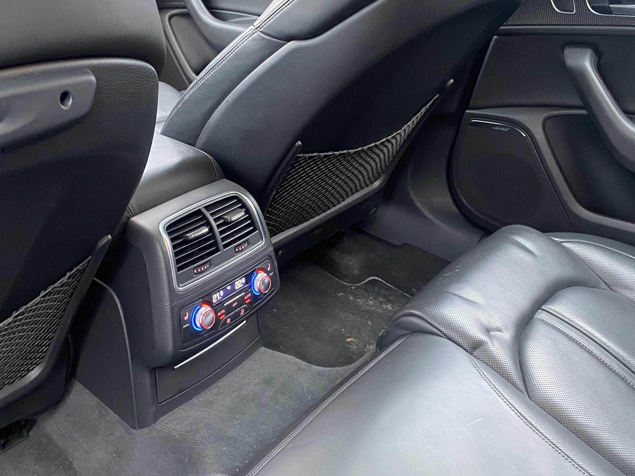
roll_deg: -3.9
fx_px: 715
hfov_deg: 47.4
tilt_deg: -25.7
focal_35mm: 39
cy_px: 175
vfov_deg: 36.6
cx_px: 236
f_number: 1.8
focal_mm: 4.25
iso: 640
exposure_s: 1/39
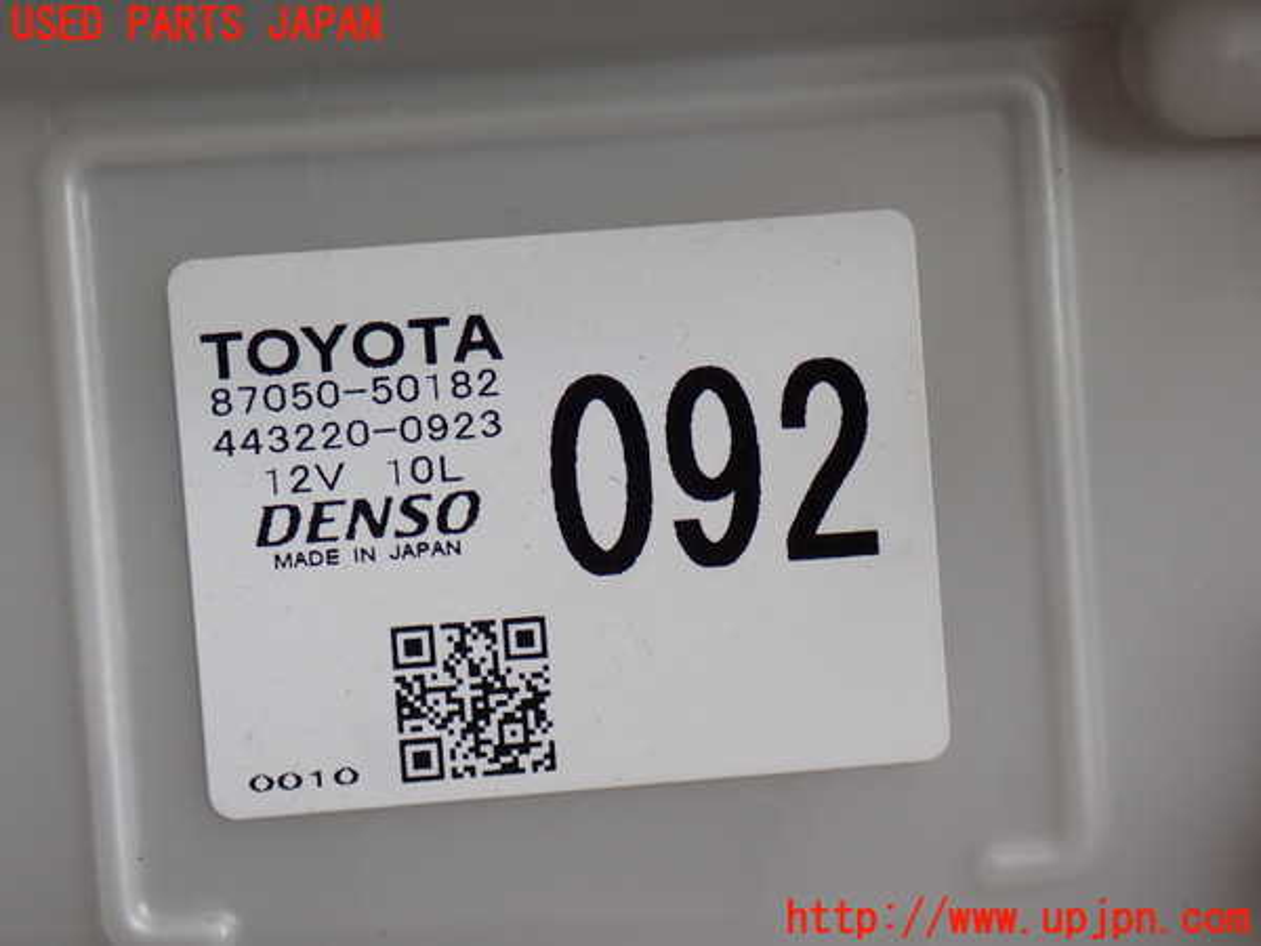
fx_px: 2805
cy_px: 473
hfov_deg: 25.3
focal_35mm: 77
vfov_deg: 19.1
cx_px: 630
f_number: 4.1
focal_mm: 13.65
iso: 160
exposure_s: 1/160
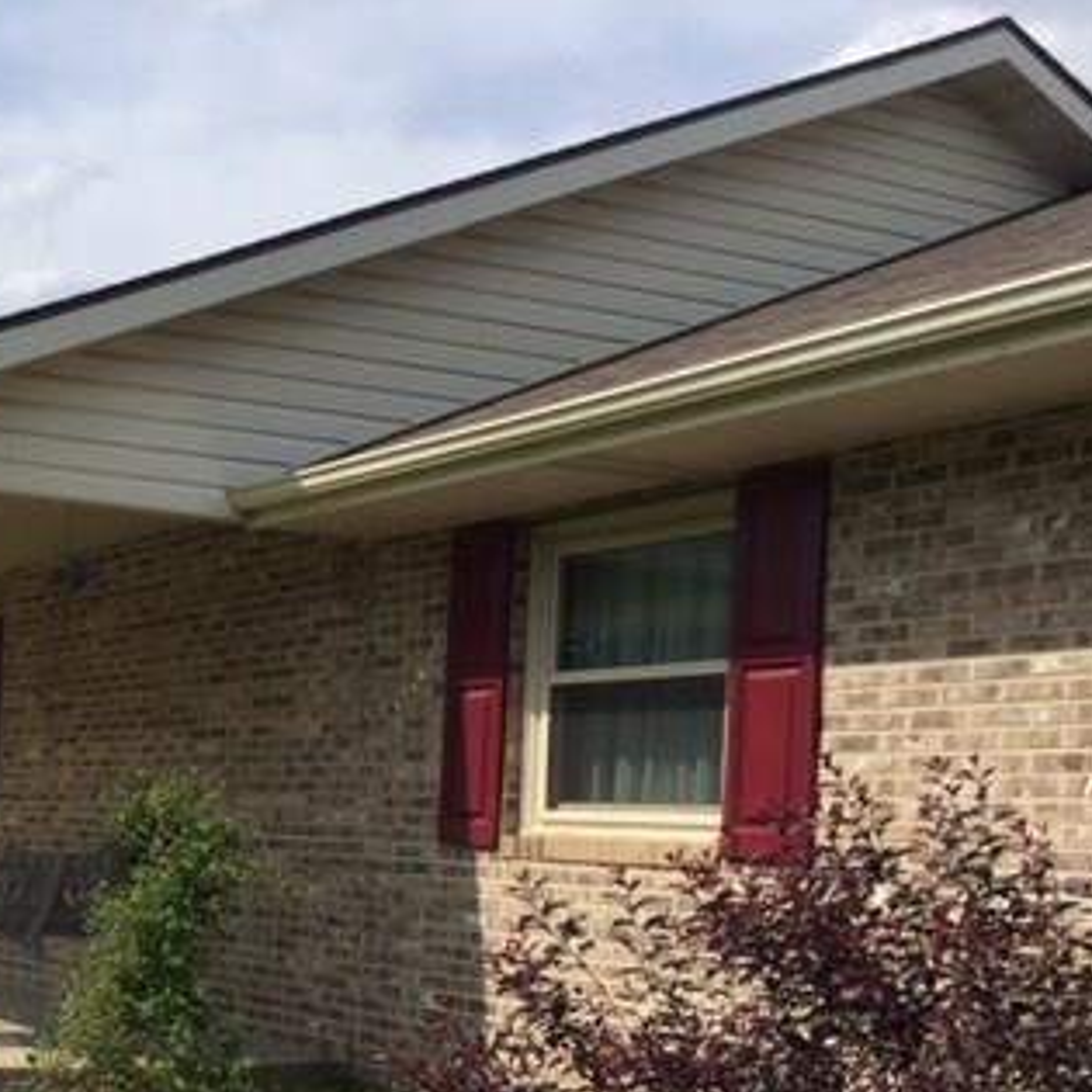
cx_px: 3
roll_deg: -3.1
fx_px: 1856
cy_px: 822
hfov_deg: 30.5
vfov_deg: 32.2
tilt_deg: -1.8
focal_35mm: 52
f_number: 2.2
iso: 32
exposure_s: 1/2639
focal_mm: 4.15
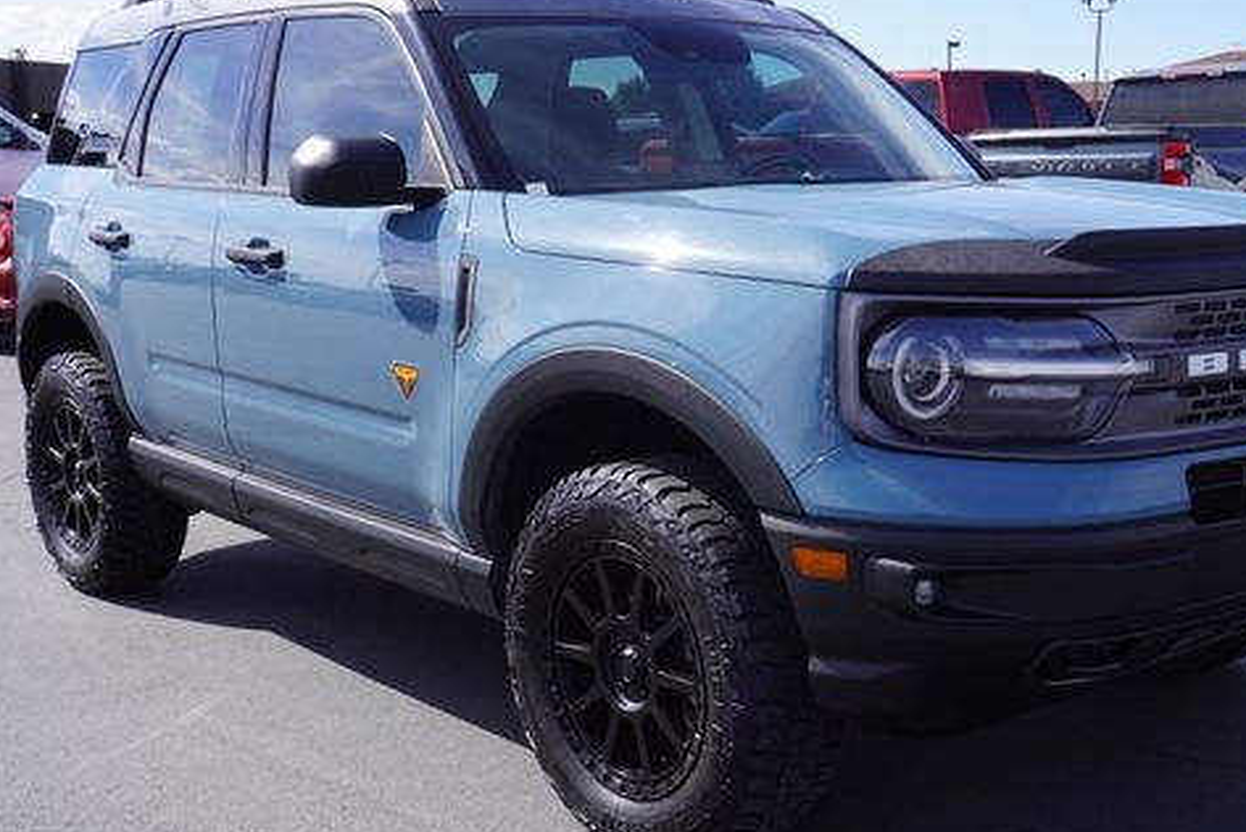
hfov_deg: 42.1
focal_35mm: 47
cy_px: 419
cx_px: 693
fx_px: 1616
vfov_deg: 28.9
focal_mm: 23
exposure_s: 1/200
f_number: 8
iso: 100
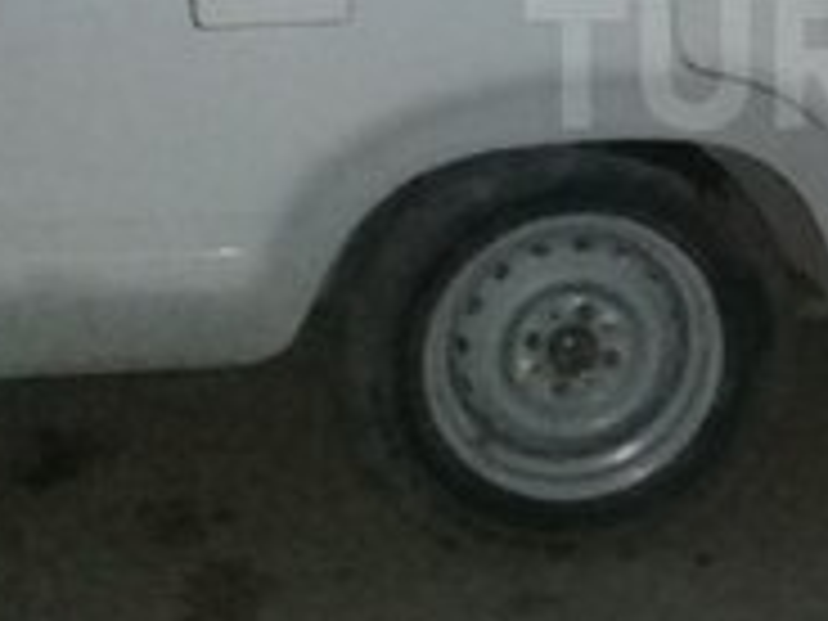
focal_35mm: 111
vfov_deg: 13.2
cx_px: 986
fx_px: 2655
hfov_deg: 17.0
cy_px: 61
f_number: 2.2
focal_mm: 3.3
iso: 640
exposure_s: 1/15
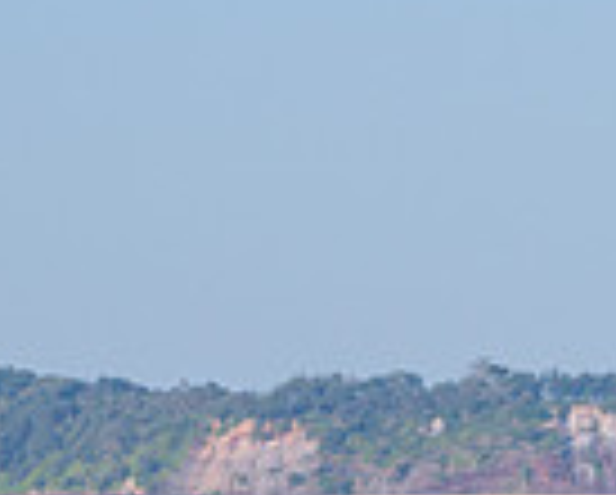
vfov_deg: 2.0
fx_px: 14460
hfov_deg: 2.4
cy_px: 745
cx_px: 558
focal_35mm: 792
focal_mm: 200
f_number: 5.6
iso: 220
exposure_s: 1/2500
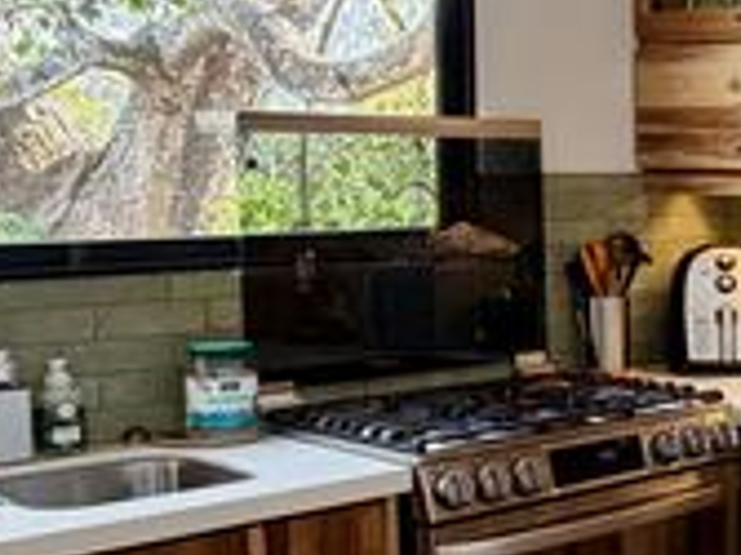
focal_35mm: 67
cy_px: 293
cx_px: 967
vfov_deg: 21.9
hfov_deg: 25.0
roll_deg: -0.3
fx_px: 1433
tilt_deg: -5.0
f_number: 2.2
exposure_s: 1/120
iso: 200
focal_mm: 2.22
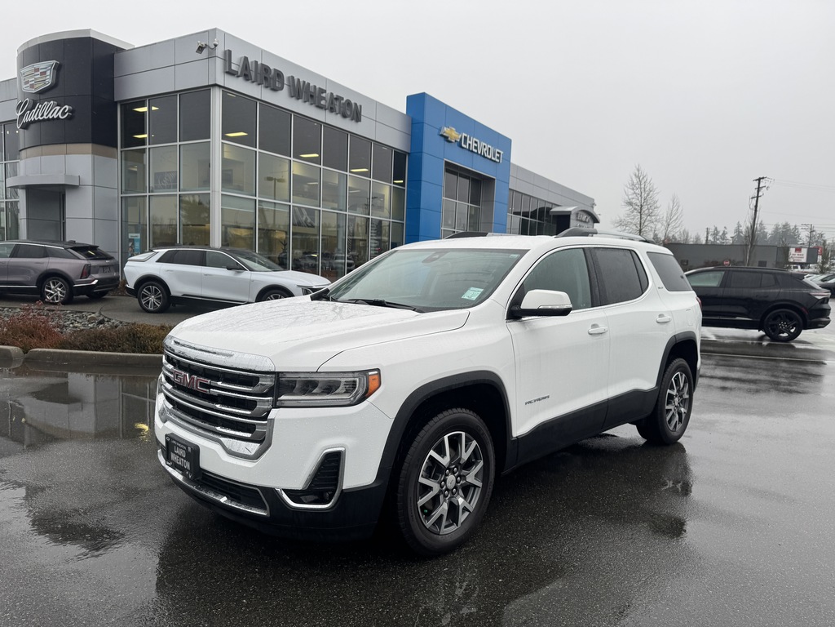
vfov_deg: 56.8
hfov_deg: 71.6
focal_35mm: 24
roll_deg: -1.4
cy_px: 314
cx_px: 418
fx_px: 579
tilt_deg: -4.4
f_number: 1.78
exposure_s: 1/562
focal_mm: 6.76
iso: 80
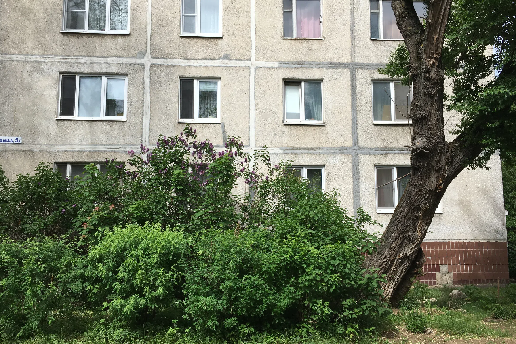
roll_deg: +1.8
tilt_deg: +5.0
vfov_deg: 42.3
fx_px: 444
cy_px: 169
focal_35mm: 31
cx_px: 260
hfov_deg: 60.3
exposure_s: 1/1451
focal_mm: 4.15
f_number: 2.2
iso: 25
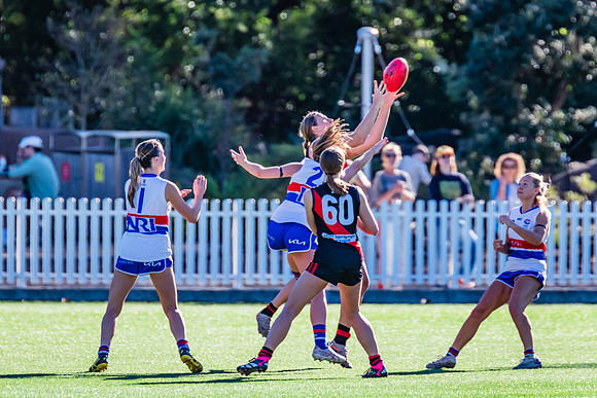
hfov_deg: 2.9
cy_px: 170
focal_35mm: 705
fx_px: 11687
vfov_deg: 2.0
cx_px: 255
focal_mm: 600
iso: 800
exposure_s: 1/1250
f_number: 6.3
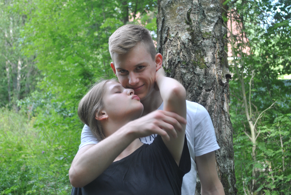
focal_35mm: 60
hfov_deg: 33.4
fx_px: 486
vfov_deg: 22.7
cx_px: 146
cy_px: 98
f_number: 5.3
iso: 200
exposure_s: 1/80
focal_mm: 40
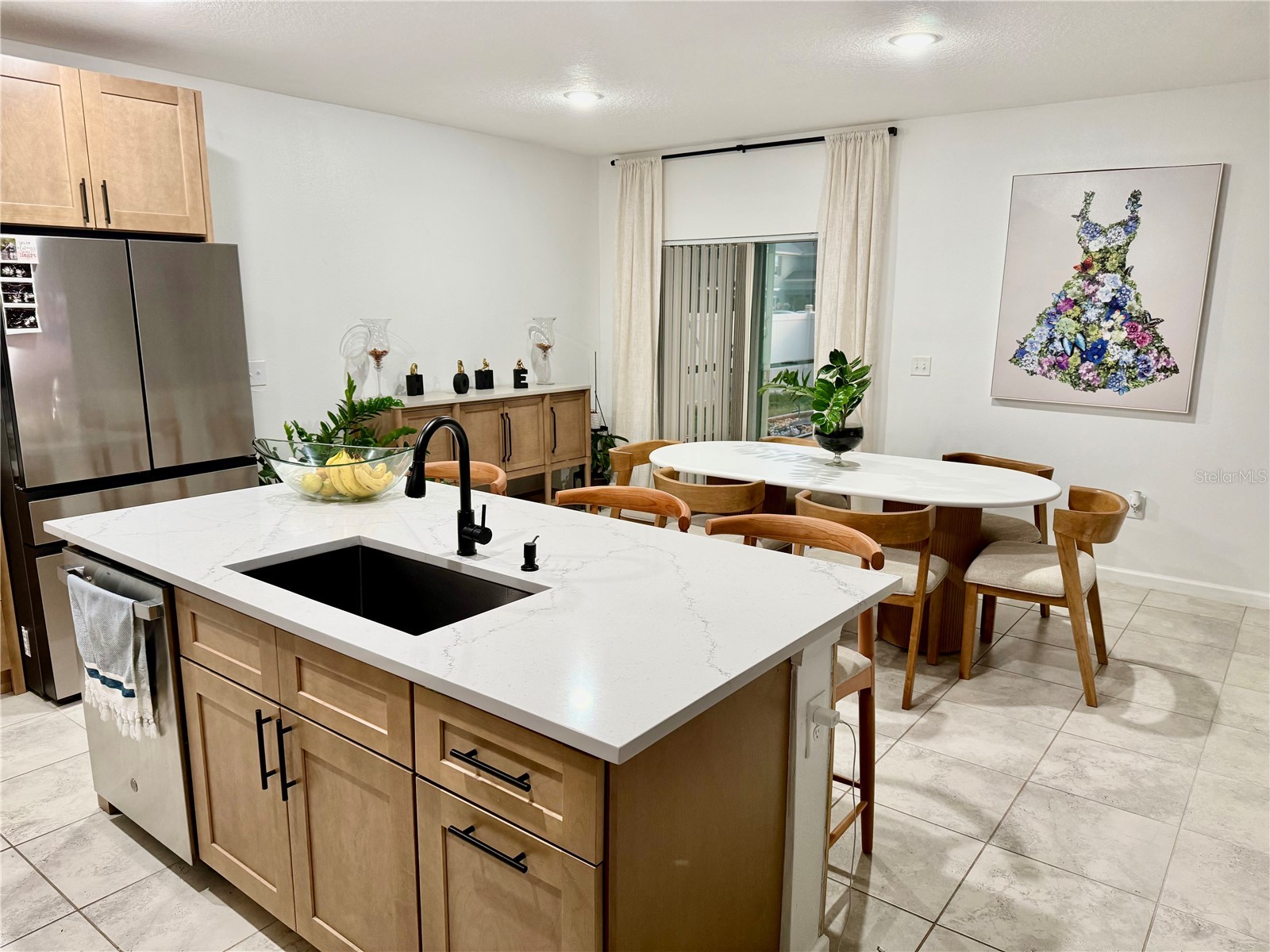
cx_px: 635
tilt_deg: -11.0
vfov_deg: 56.8
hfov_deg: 71.6
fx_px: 881
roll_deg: -0.5
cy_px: 476
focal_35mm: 24
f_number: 1.78
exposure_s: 1/120
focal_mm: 6.76
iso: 200
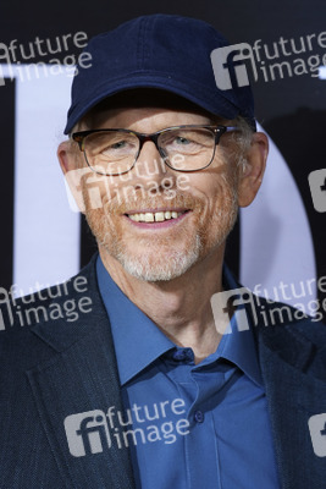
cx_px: 163
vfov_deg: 10.5
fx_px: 2660
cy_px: 244
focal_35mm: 196
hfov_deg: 7.0
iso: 2000
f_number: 5.6
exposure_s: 1/400
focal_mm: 196
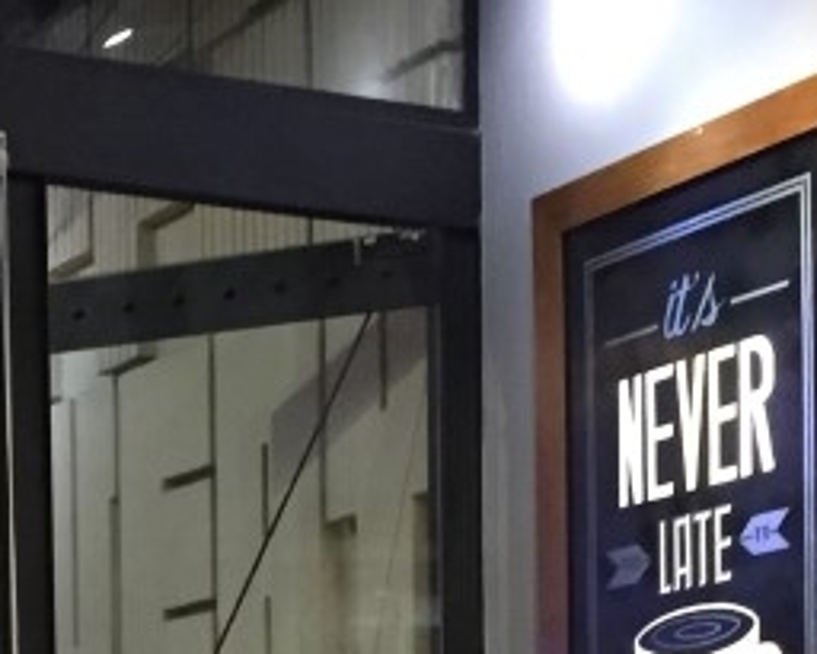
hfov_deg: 17.7
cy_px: 941
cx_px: -6
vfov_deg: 13.8
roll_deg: +0.4
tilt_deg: +0.3
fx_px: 2564
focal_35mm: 106
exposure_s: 1/17
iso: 320
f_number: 2.2
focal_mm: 4.15
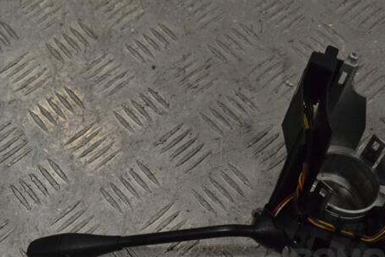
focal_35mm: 63
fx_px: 674
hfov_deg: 31.8
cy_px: 149
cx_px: 233
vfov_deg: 21.6
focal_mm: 32
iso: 3200
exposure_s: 1/400
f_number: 10
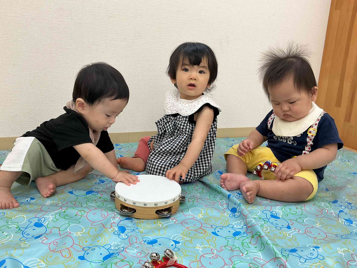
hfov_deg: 61.7
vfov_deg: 48.2
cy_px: 134
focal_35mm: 29
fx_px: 299
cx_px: 178
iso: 64
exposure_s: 1/120
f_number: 1.8
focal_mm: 3
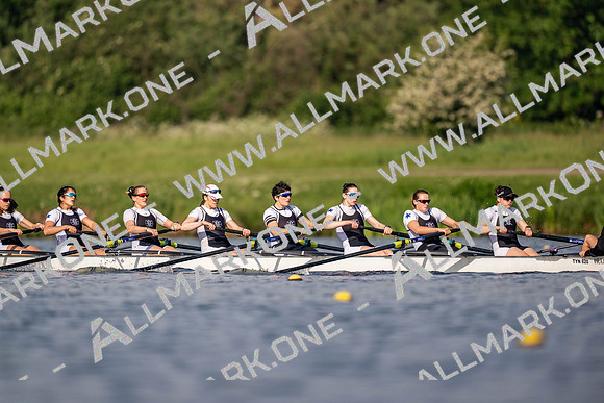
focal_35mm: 600
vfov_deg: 2.3
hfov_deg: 3.4
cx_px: 302
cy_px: 202
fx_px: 10069
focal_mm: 600
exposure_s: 1/2500
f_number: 4
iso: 220
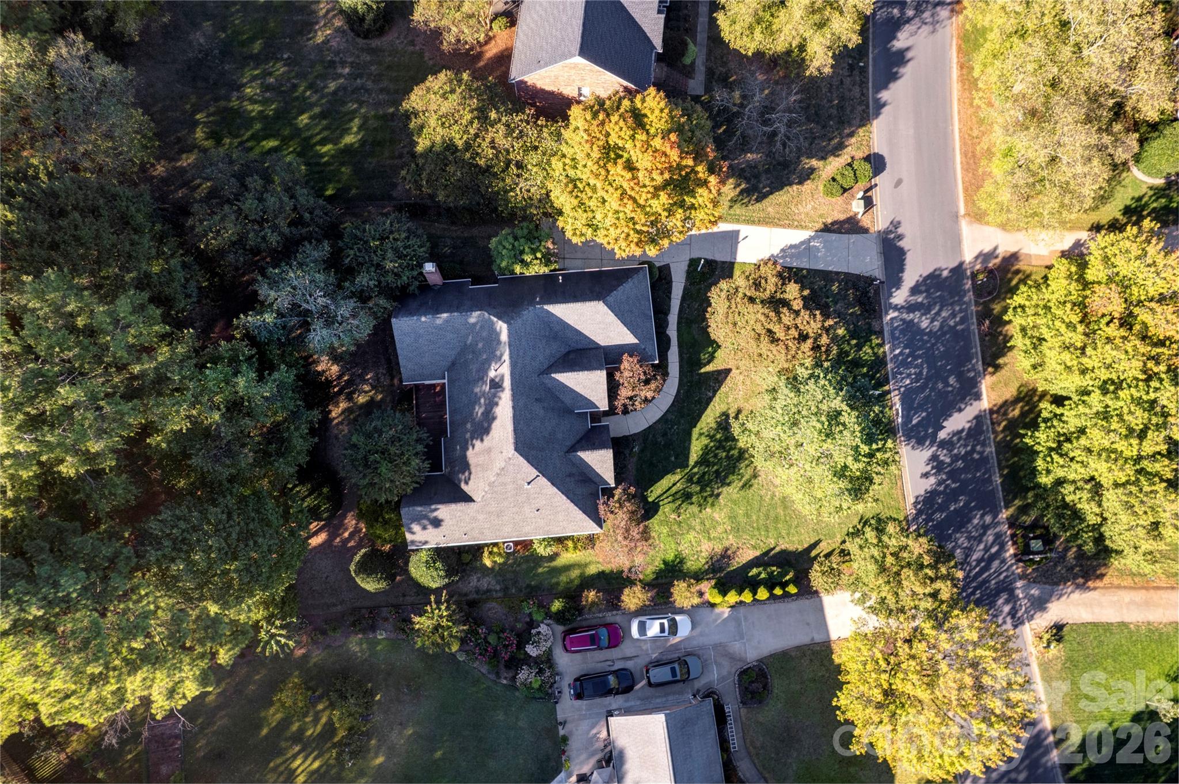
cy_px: 392
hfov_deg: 78.6
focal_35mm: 22
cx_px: 590
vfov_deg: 57.2
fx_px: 720
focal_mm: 8.4
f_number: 2.8
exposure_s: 1/250
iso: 100
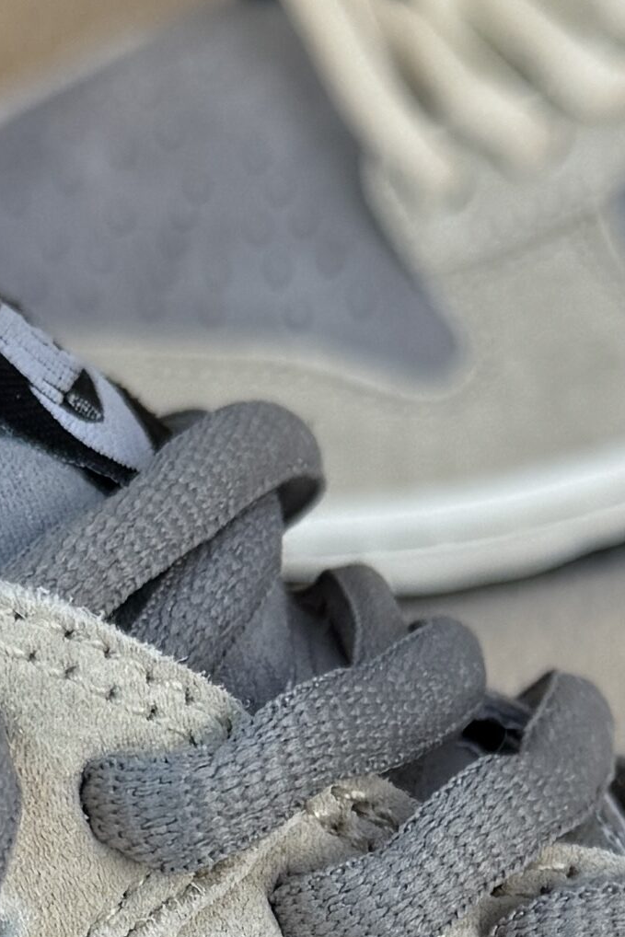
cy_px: 1237
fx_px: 3644
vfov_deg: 14.0
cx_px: 255
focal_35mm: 140
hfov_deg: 9.8
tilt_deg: -56.9
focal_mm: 6.76
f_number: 1.78
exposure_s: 1/1094
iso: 80
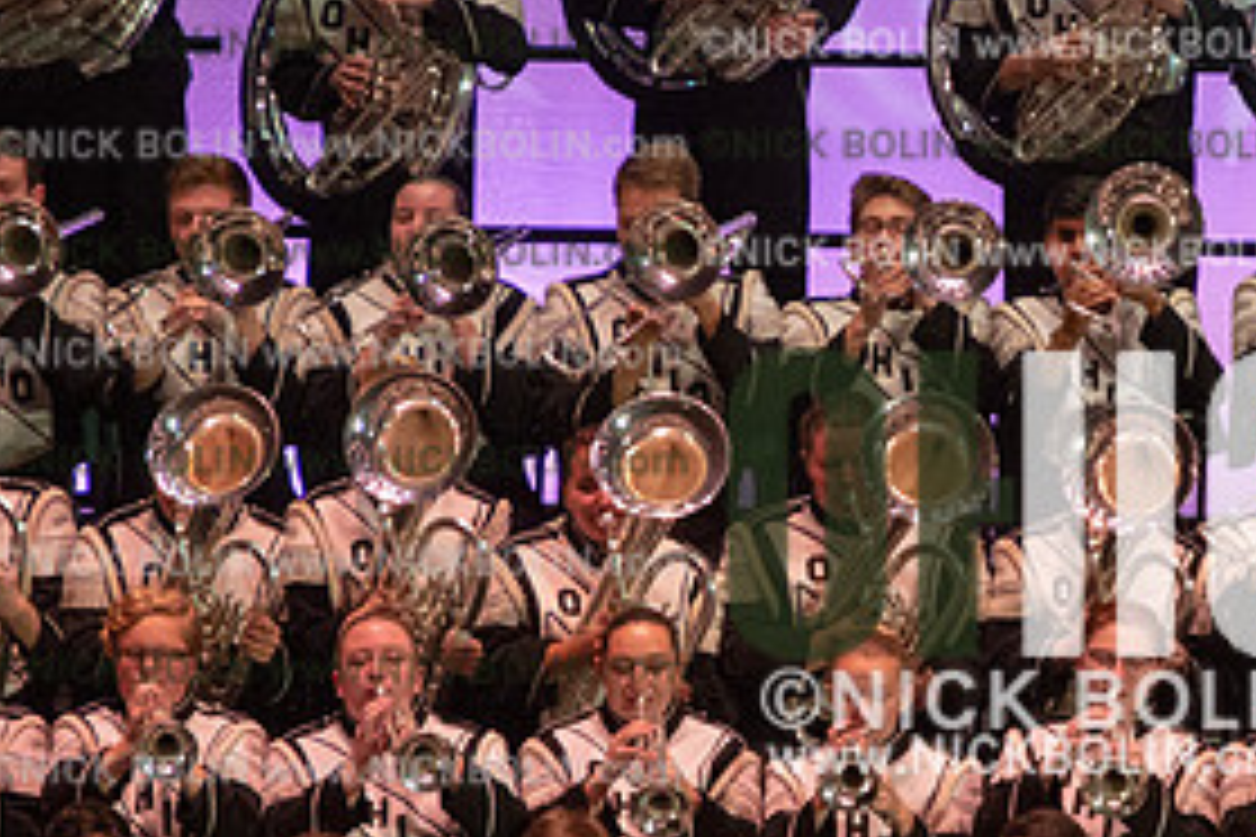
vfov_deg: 2.3
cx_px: 1044
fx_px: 21001
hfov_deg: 3.4
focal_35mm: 602
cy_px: 562
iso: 8000
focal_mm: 290
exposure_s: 1/250
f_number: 5.6
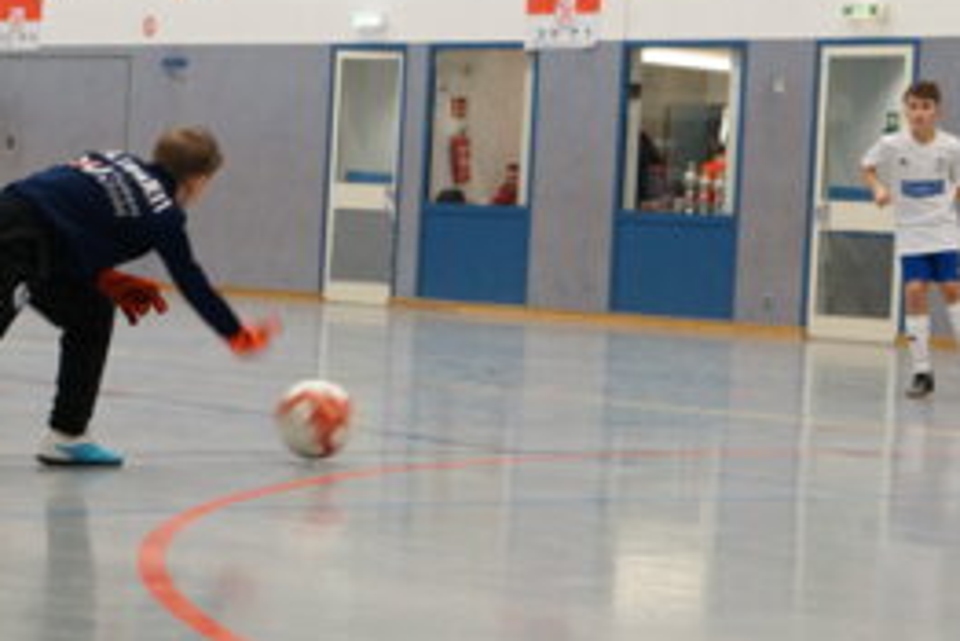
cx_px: 484
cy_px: 209
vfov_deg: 10.9
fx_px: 3355
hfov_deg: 16.3
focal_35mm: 126
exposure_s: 1/100
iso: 2000
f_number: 7.1
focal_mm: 55
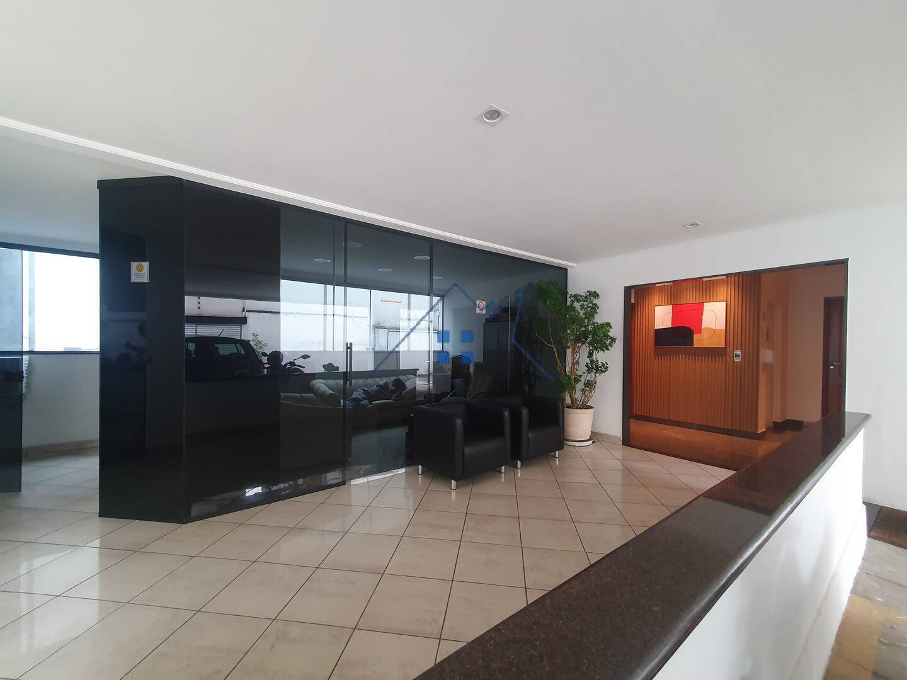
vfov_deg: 89.9
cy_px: 340
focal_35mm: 13
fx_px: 341
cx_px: 454
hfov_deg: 106.2
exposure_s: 1/60
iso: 320
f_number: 2.2
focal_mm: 1.8
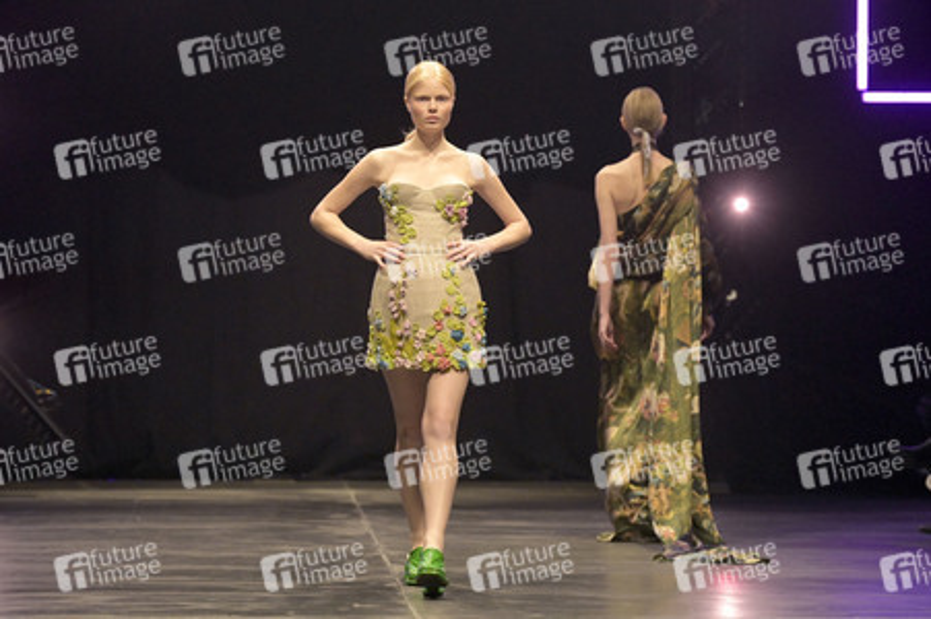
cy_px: 310
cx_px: 466
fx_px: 5039
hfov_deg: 10.6
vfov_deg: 7.0
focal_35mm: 195
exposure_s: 1/640
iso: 8000
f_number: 5.6
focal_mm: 195
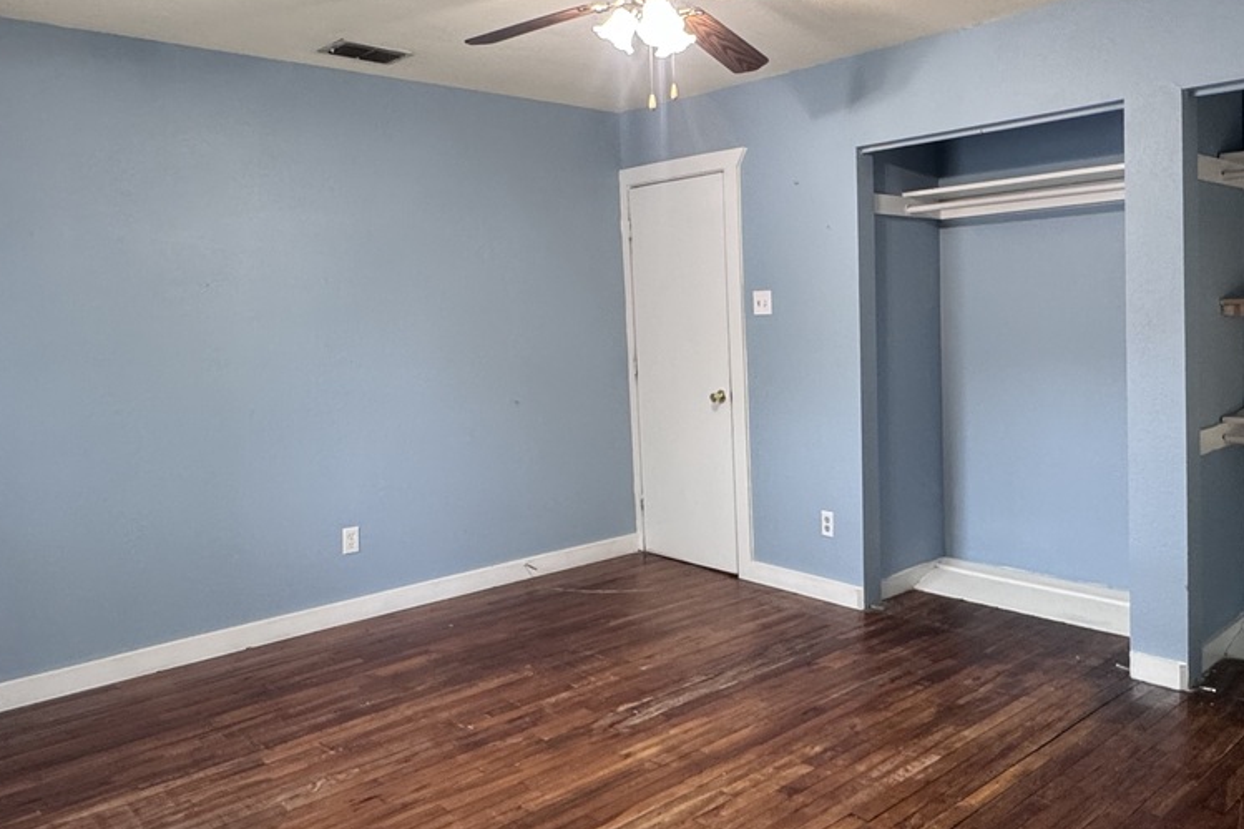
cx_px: 772
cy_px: 354
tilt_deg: -3.4
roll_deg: +1.5
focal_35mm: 28
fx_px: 967
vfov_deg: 46.2
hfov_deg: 64.6
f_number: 2.2
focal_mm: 2.22
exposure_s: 1/60
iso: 250
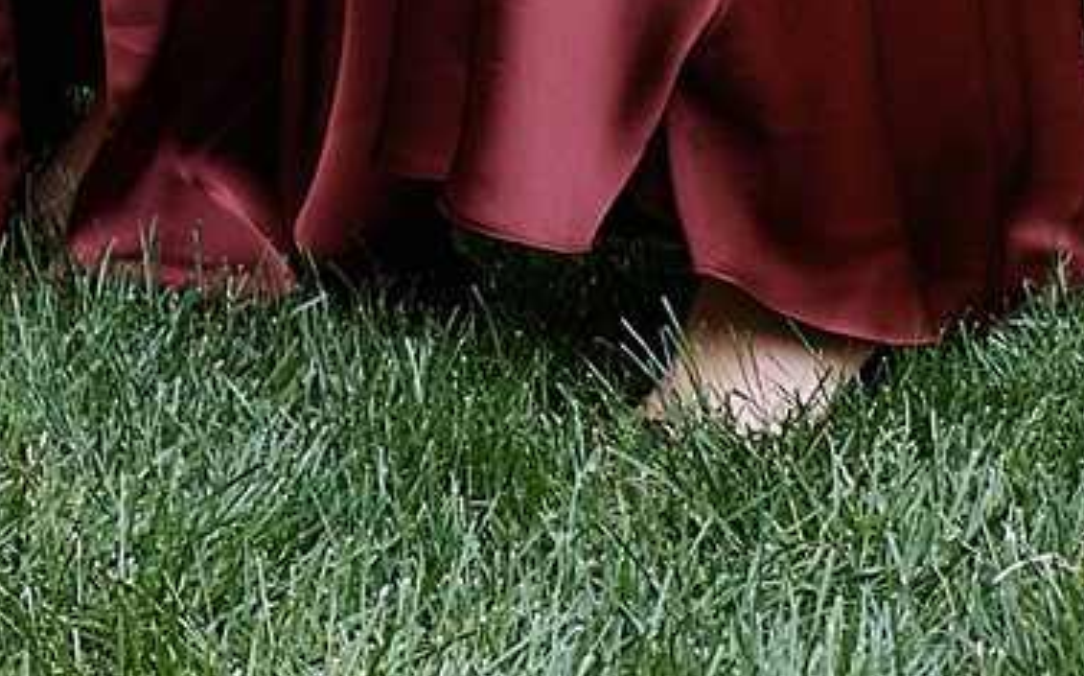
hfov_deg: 7.1
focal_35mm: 277
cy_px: -1469
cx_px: -1682
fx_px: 8177
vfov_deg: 4.5
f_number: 2.8
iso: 500
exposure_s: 1/400
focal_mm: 40
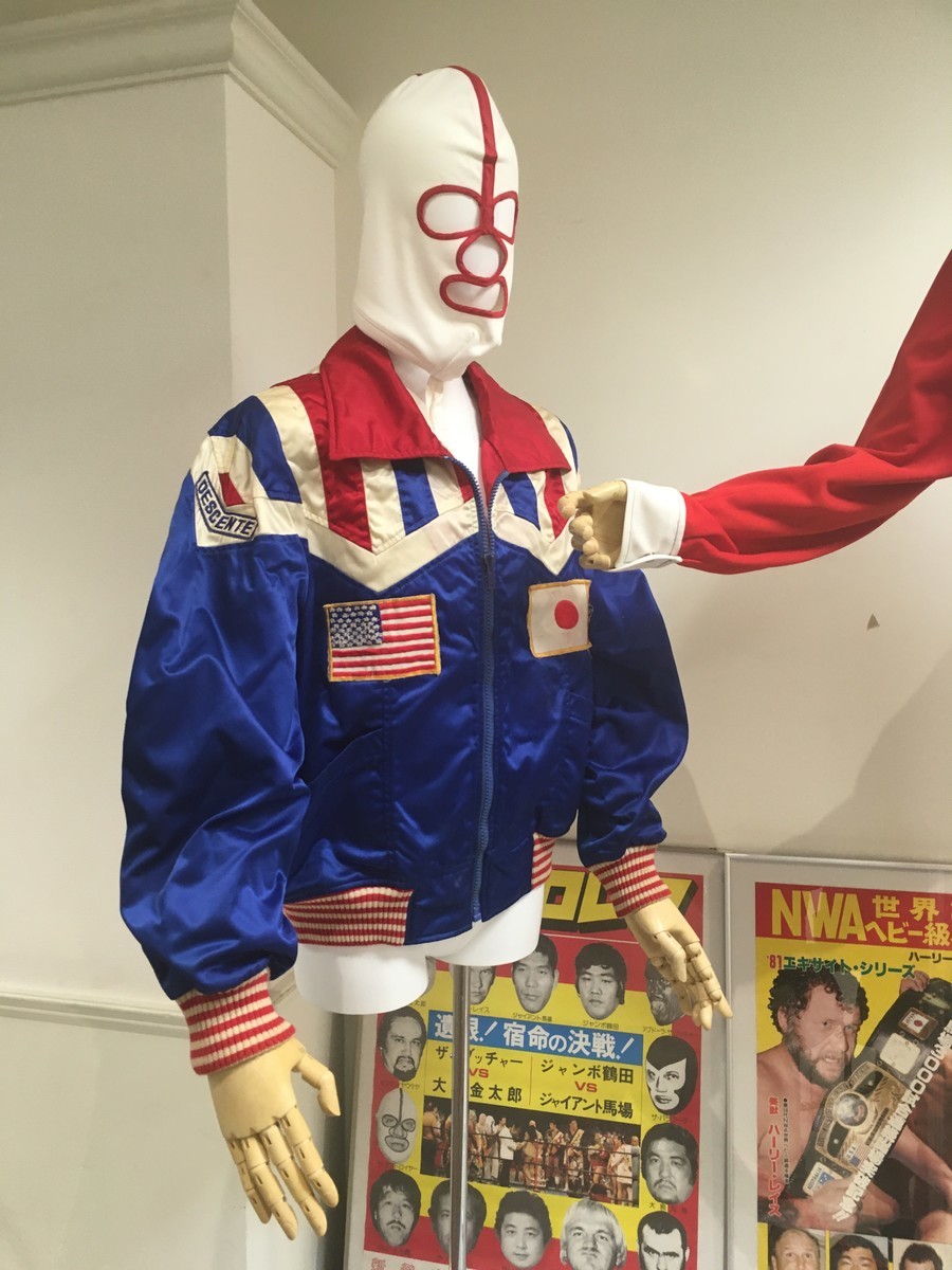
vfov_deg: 61.7
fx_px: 1063
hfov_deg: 48.2
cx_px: 476
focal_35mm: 29
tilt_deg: -5.5
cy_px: 635
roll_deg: +0.3
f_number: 2.2
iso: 64
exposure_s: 1/33
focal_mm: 4.15
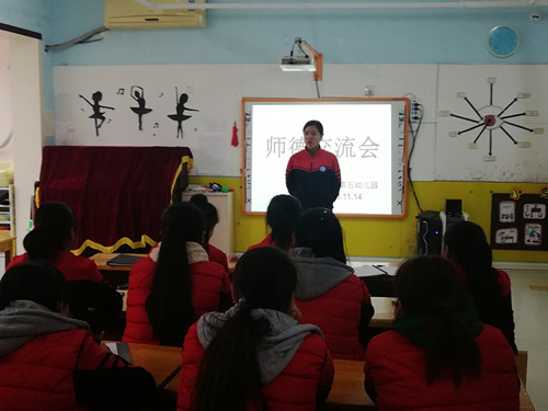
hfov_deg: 43.9
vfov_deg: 33.6
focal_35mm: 43
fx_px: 681
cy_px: 206
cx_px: 274
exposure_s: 1/40
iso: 125
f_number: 1.8
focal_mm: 3.83
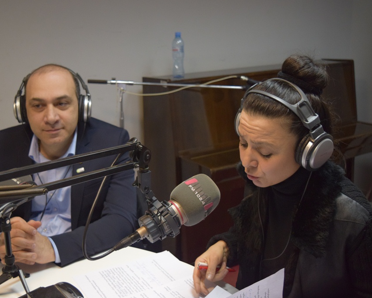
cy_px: 148
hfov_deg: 38.6
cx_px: 148
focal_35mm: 48
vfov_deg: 31.5
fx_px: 529
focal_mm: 28
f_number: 4.2
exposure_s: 1/60
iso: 1800
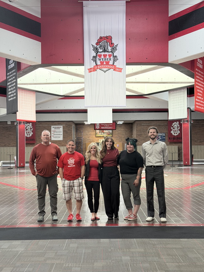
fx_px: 377
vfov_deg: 39.7
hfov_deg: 30.3
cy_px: 136
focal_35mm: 48
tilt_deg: +1.9
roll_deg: +0.8
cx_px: 102
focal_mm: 6.76
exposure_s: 1/60
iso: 200
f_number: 1.78
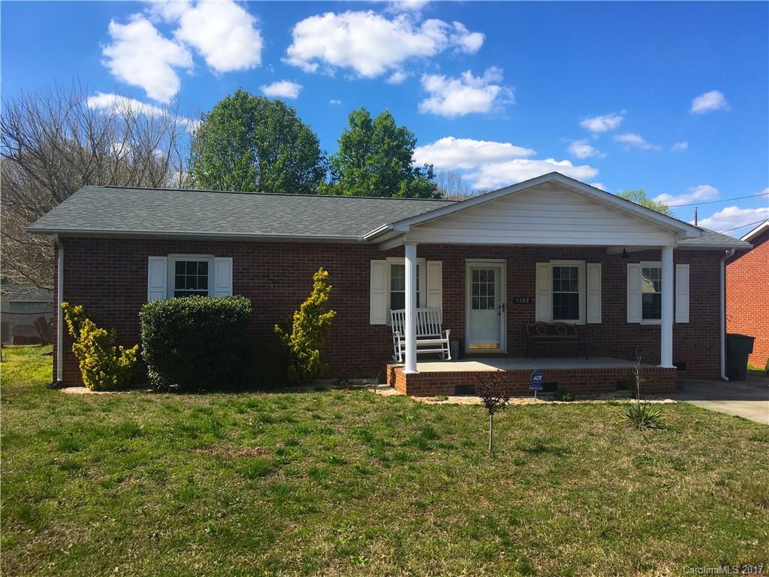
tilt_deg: +2.3
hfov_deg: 61.7
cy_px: 288
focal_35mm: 29
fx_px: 644
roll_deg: -0.5
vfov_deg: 48.2
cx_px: 384
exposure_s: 1/1241
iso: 25
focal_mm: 4.15
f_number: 2.2
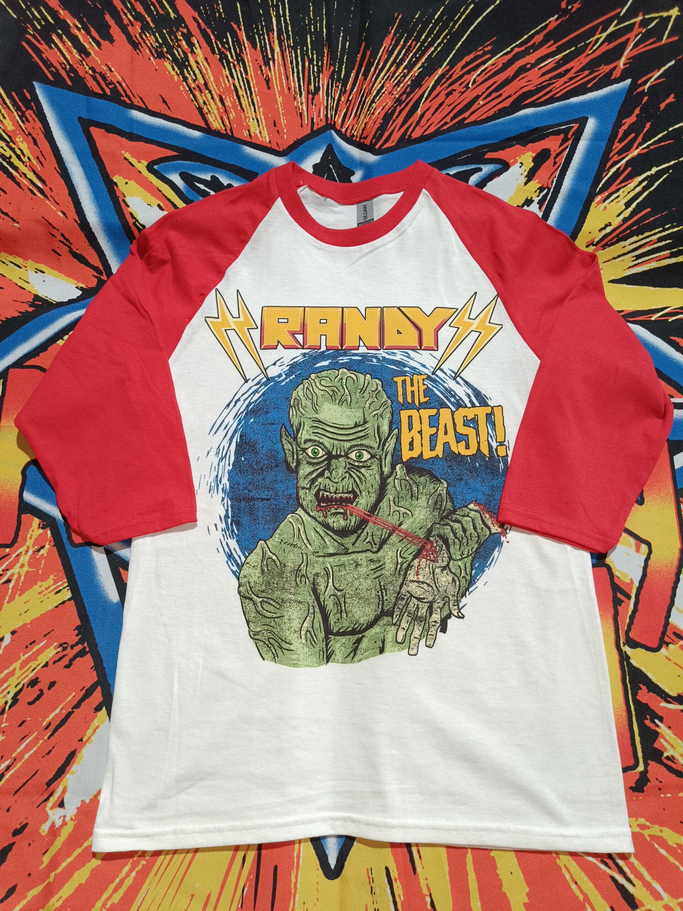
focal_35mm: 24
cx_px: 342
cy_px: 456
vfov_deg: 71.6
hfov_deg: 56.8
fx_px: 631
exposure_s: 1/40
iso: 654
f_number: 1.88
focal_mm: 5.59
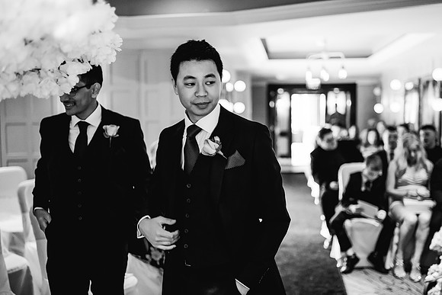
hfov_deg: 53.0
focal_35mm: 36
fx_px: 443
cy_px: 148
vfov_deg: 36.8
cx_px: 221
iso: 4000
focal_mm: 35
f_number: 1.4
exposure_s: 1/250
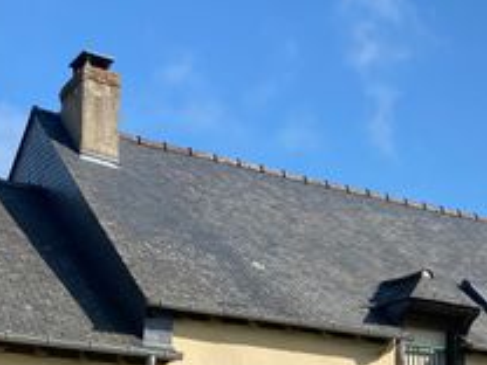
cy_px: 449
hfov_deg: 24.8
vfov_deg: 18.5
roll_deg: +0.4
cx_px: 482
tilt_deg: +5.4
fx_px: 1055
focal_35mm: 75
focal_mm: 4.25
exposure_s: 1/3300
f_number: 1.8
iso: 32
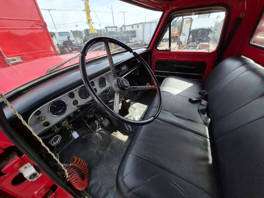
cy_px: 99
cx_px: 132
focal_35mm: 13
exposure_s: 1/461
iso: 40
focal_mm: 1.74
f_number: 2.2
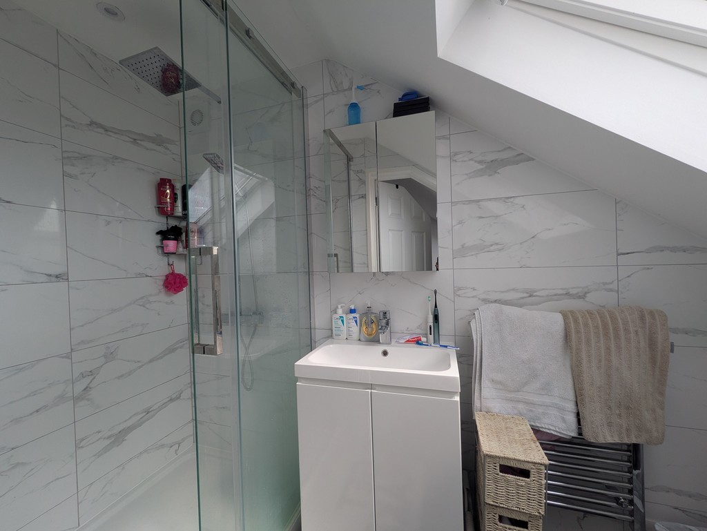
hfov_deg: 102.0
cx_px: 354
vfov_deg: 85.7
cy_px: 266
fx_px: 286
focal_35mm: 14
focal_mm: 1.83
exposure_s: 1/145
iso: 51
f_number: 2.2
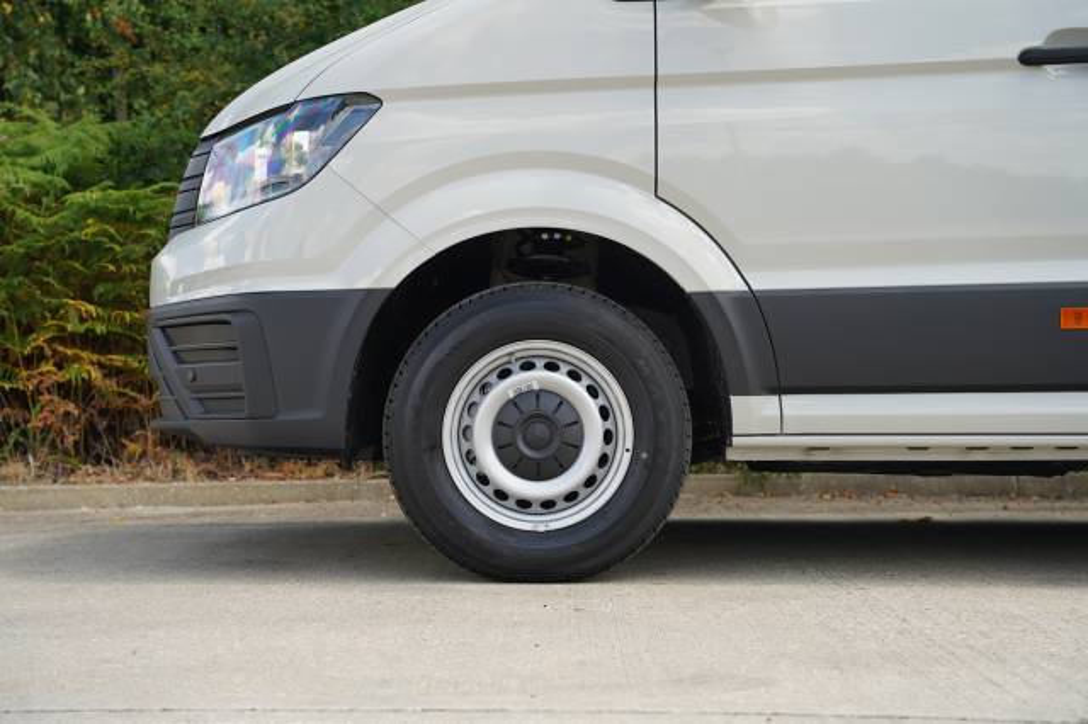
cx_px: 544
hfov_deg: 35.0
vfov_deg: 23.7
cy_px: 362
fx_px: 1725
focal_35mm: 57
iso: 100
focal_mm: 57.1
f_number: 4
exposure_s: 1/160
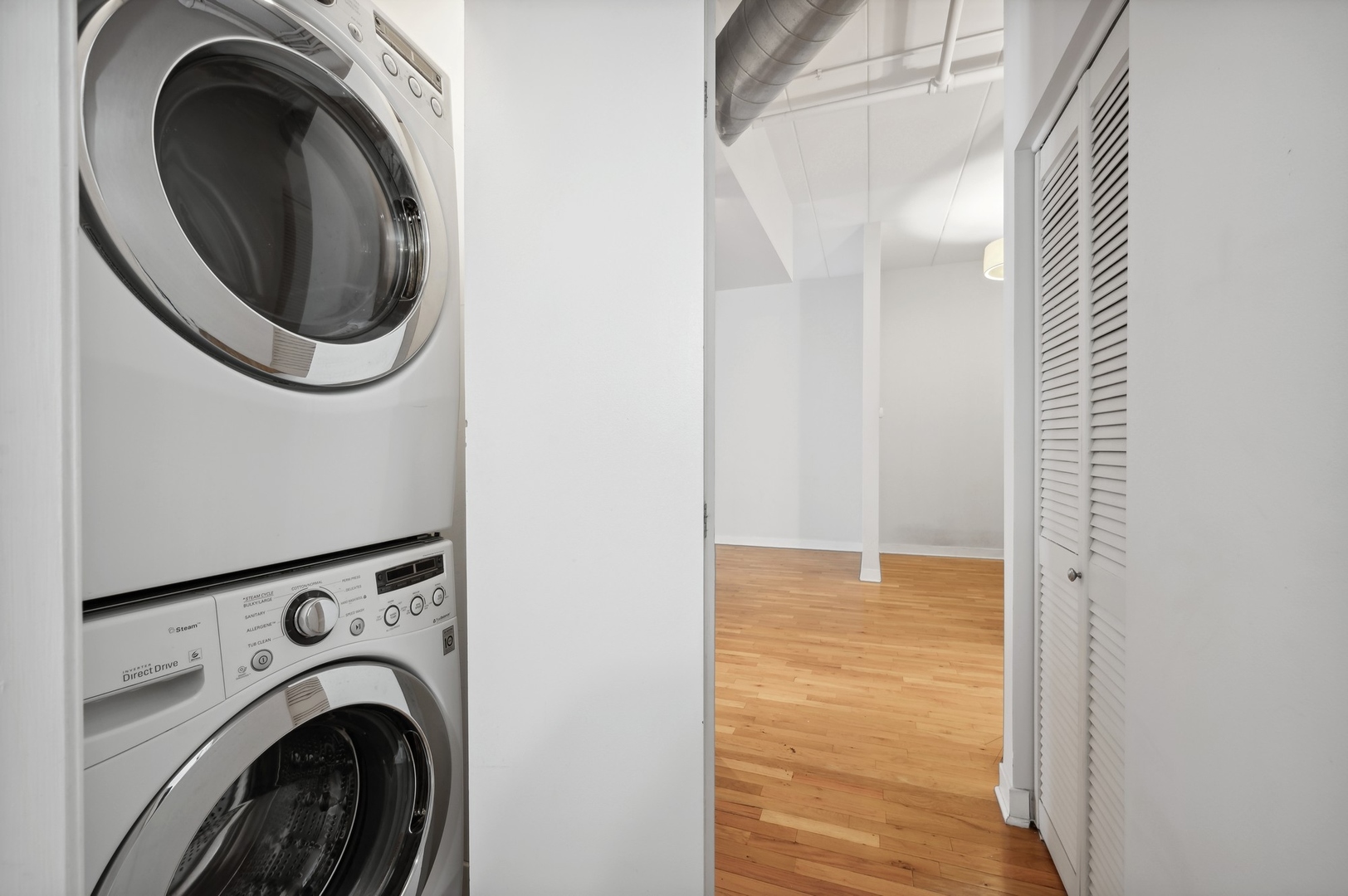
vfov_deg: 81.1
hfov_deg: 104.3
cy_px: 448
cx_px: 674
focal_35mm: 14
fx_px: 524
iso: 100
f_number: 9
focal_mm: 14
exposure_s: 1/1.67
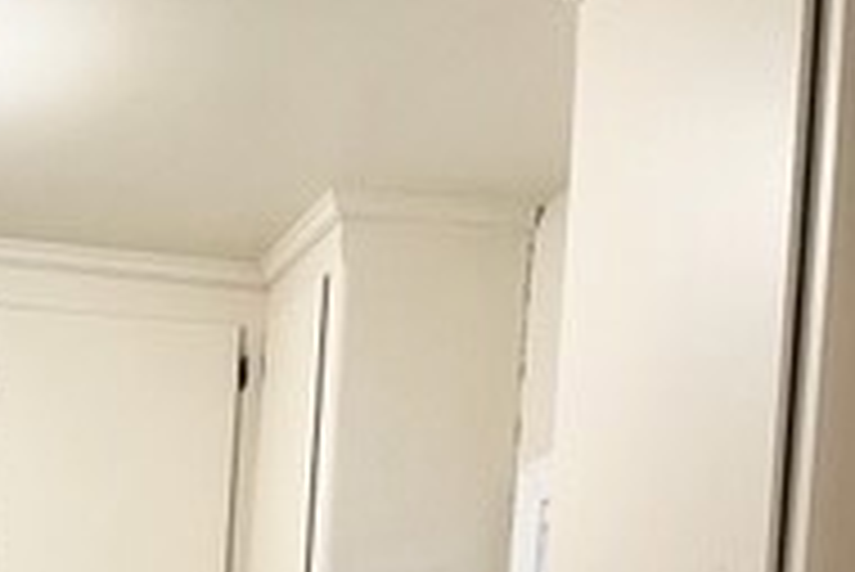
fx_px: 2163
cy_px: 1149
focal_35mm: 91
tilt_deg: -4.2
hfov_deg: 20.9
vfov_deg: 13.0
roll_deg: -2.3
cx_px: -171
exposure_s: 1/60
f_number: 1.6
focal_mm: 4.2
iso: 80
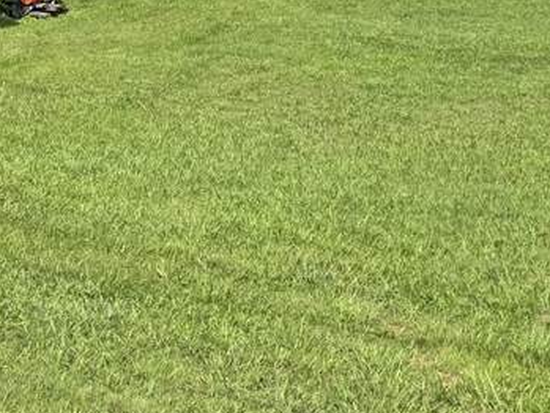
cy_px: 247
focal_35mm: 88
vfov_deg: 16.8
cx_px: -5
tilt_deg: -16.2
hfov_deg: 21.4
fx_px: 1399
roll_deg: -4.7
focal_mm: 6.76
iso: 80
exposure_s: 1/3145
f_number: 1.78
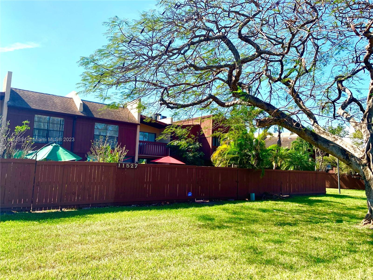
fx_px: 280
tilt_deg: +6.5
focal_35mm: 26
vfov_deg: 53.1
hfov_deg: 67.3
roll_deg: -3.6
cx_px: 186
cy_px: 140
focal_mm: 4.25
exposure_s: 1/1314
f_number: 1.8
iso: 25
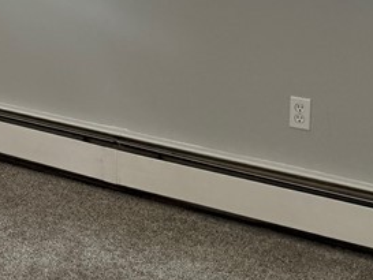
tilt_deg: -4.8
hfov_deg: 19.6
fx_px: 970
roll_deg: -0.9
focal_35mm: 90
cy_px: -101
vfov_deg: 15.5
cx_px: -143
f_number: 1.78
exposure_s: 1/120
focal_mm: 6.76
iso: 200
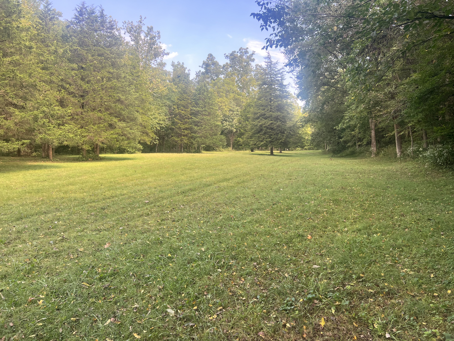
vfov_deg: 53.1
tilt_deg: -4.1
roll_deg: -0.8
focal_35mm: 26
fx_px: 341
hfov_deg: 67.3
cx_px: 227
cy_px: 170
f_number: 1.5
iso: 50
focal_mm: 5.7
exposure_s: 1/261
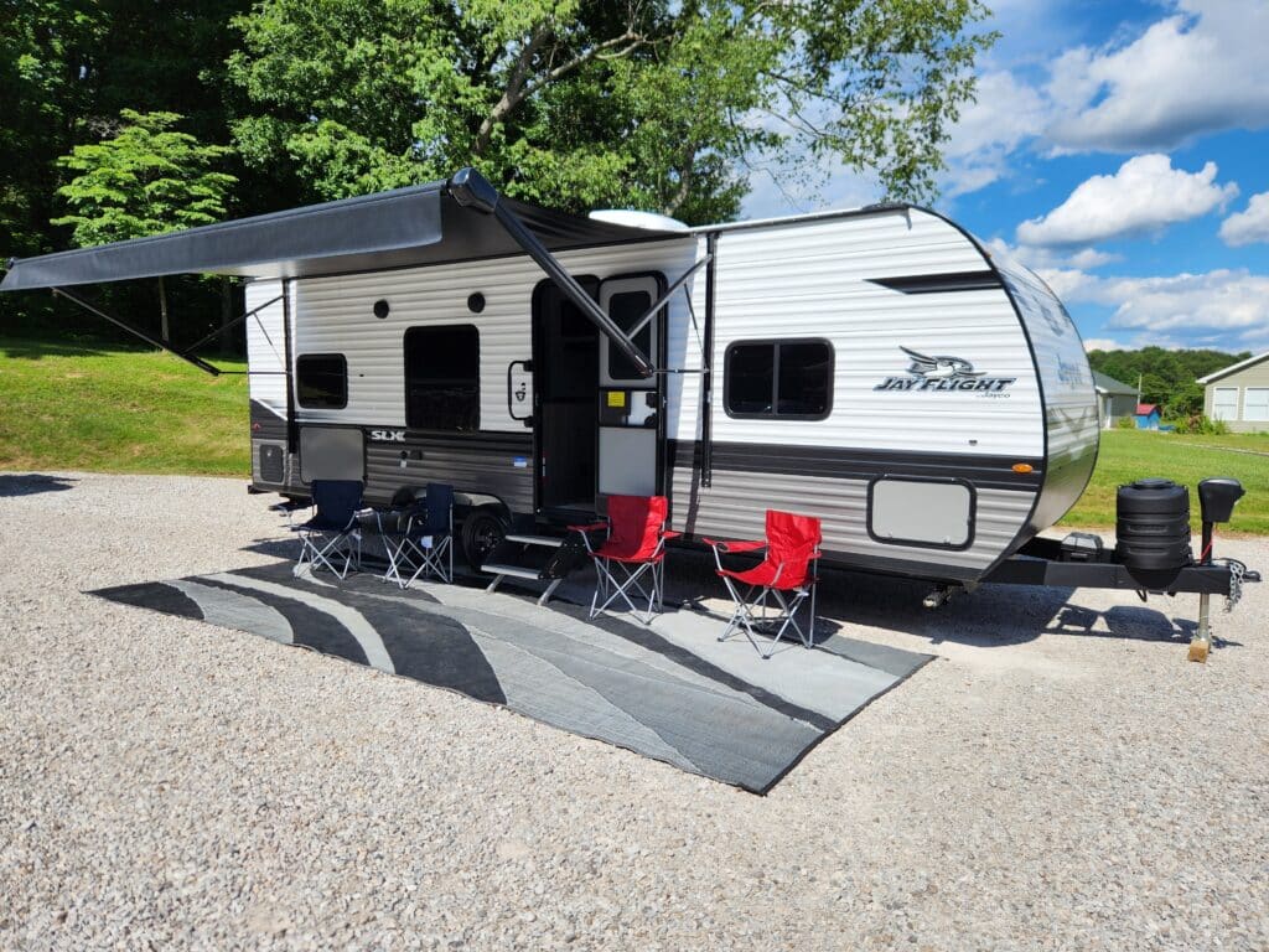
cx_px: 634
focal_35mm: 23
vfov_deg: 58.9
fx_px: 843
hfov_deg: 73.9
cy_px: 476
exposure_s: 1/2145
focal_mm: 5.4
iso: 20
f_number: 1.8
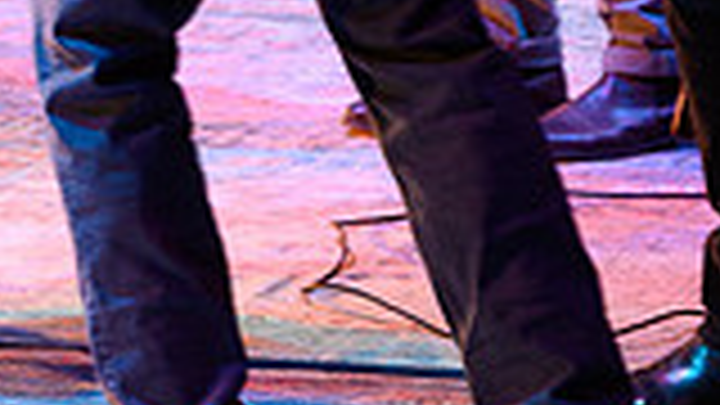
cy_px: -442
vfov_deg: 3.7
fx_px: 6167
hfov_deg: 6.7
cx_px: 247
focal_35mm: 323
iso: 1600
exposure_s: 1/40
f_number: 8
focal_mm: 70
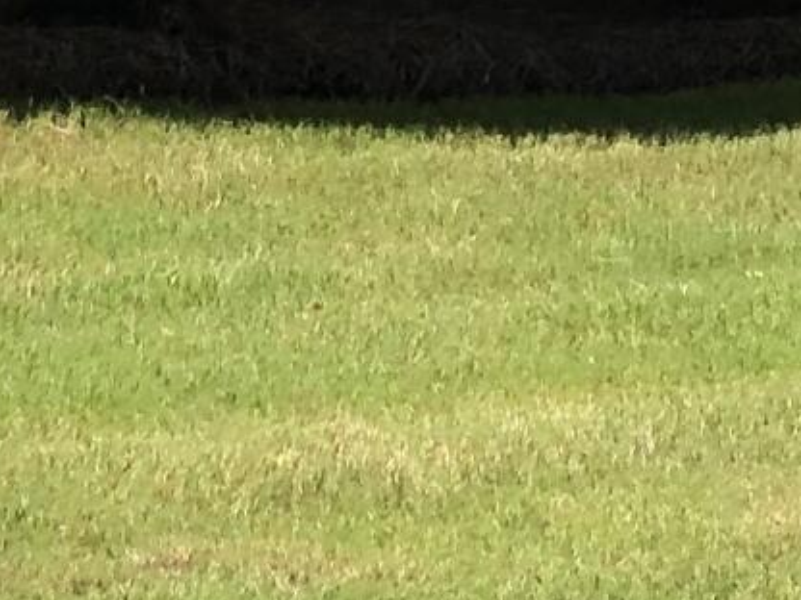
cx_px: 160
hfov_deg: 9.8
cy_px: -1258
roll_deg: +3.6
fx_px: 4674
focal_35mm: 202
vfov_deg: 6.6
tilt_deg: +13.7
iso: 20
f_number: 1.8
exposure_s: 1/1548
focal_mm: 4
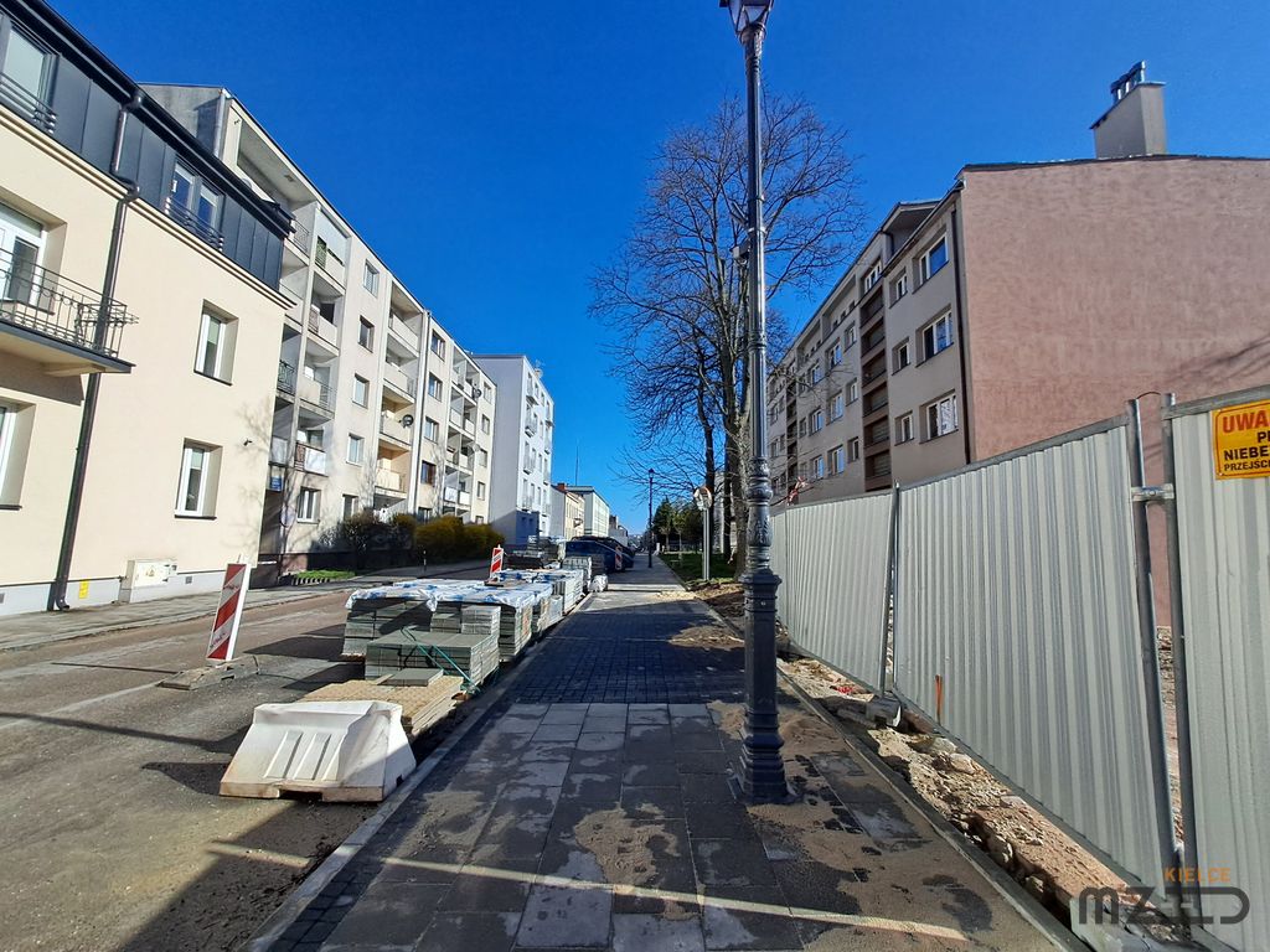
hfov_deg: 106.2
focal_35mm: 13
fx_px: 477
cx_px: 635
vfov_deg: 89.9
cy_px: 476
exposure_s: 1/2227
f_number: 2.2
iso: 40
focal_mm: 1.42
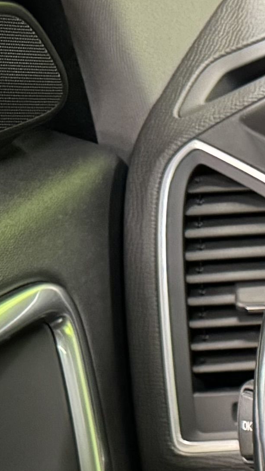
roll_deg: +1.8
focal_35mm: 137
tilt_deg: -39.7
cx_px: 885
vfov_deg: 14.6
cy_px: 717
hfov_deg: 7.4
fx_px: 1712
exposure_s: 1/33
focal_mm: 6.76
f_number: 1.78
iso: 640
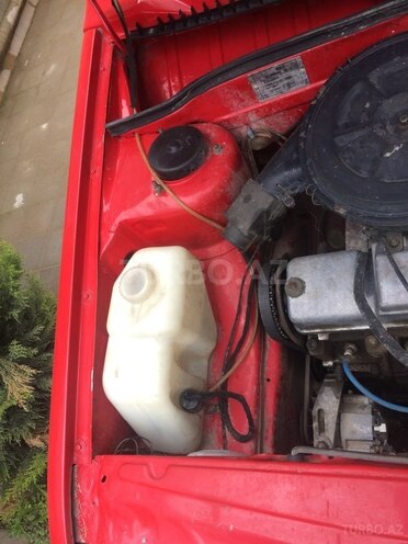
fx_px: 456
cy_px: 272
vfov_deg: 61.7
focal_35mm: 29
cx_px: 204
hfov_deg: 48.2
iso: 50
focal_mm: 4.15
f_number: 2.2
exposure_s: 1/50
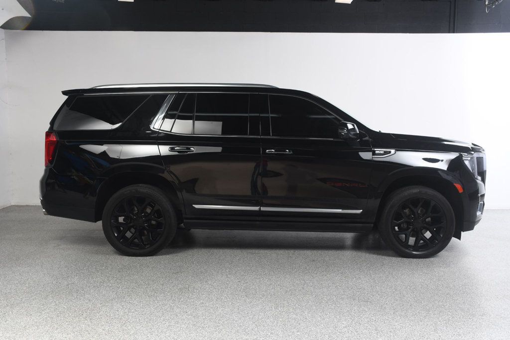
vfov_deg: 36.8
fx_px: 510
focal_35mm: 36
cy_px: 170
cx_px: 255
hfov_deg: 53.1
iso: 100
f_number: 8
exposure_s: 1/160
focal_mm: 24
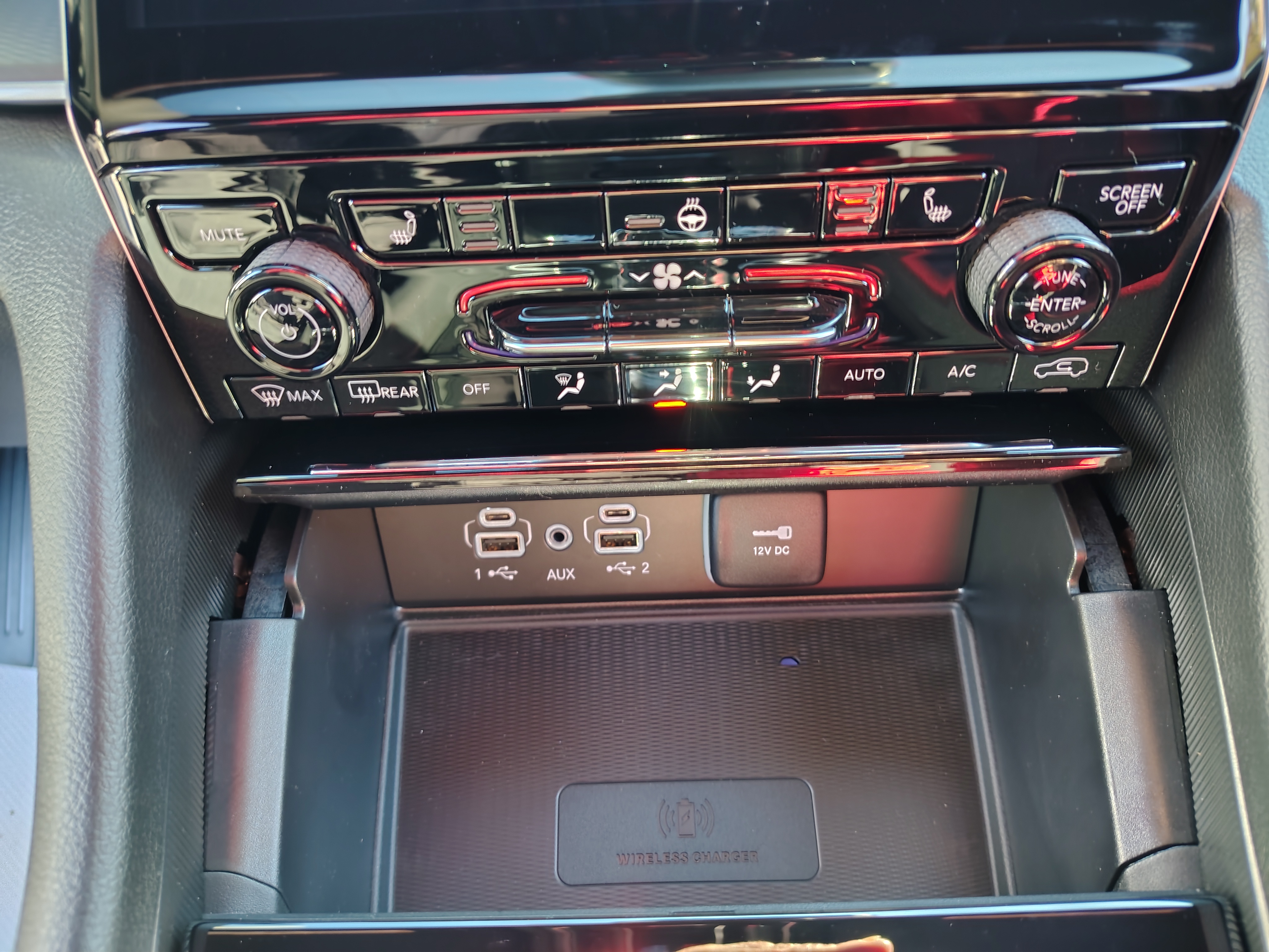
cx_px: 634
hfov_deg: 71.6
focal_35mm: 24
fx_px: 880
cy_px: 476
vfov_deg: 56.8
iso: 260
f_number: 1.8
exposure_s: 1/12.5
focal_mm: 5.56
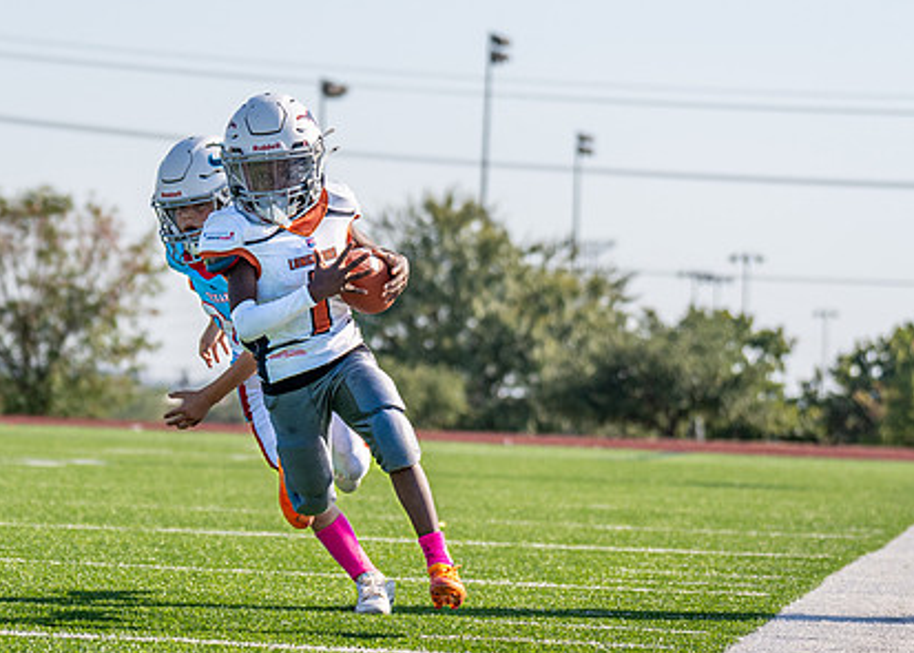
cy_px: 327
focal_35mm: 199
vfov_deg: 7.2
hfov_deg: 10.1
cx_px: 160
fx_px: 5166
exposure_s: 1/1600
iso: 100
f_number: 2.8
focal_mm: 78
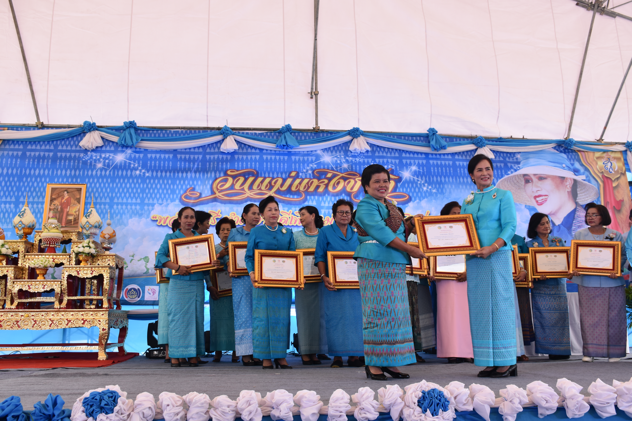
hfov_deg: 57.2
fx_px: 579
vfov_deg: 40.0
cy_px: 210
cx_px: 316
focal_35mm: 33
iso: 400
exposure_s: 1/200
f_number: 7.1
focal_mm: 22
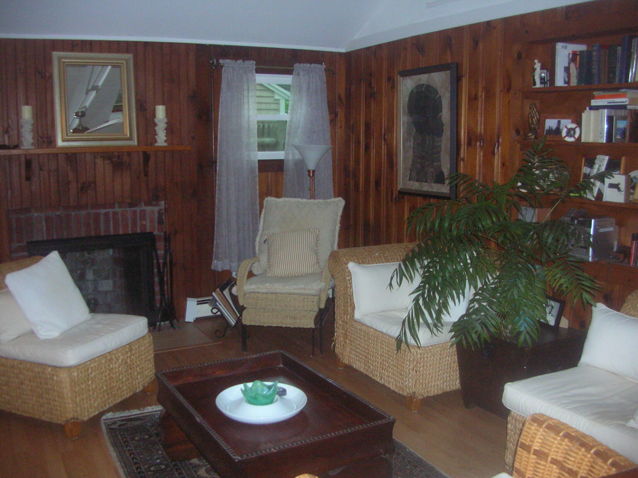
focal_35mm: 35
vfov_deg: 40.6
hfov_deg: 52.7
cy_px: 239
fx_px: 645
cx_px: 319
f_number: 2.8
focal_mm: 5.8
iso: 200
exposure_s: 1/60.1
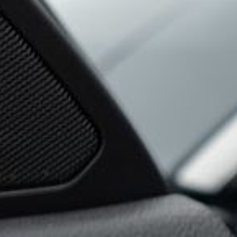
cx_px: -141
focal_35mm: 158
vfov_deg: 11.0
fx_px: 1224
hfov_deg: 10.6
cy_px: 37
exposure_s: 1/50
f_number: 3.2
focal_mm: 28
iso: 400
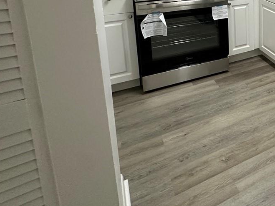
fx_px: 270
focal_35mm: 34
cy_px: -5
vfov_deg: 36.9
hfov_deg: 41.7
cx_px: 309
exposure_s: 1/120
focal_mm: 2.22
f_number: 2.2
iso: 250
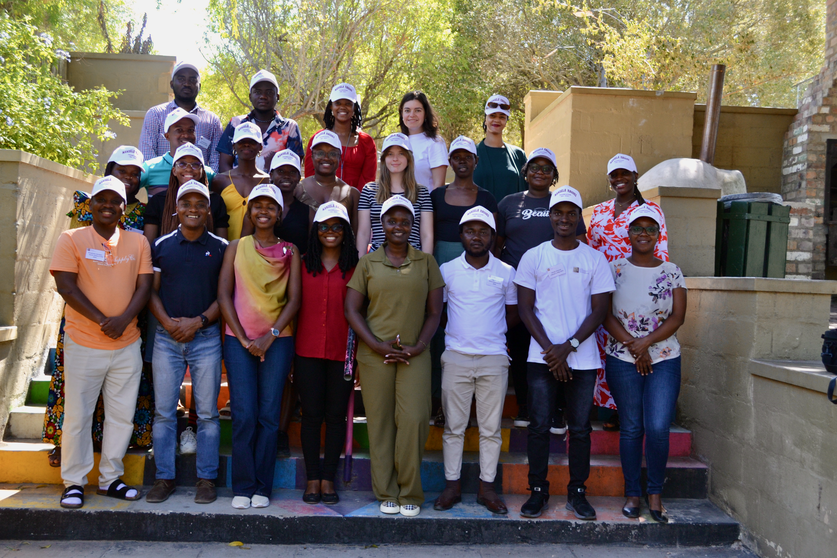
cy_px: 279
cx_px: 418
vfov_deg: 34.2
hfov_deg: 49.6
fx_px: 907
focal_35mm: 39
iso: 320
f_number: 5.6
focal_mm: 26
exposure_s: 1/125
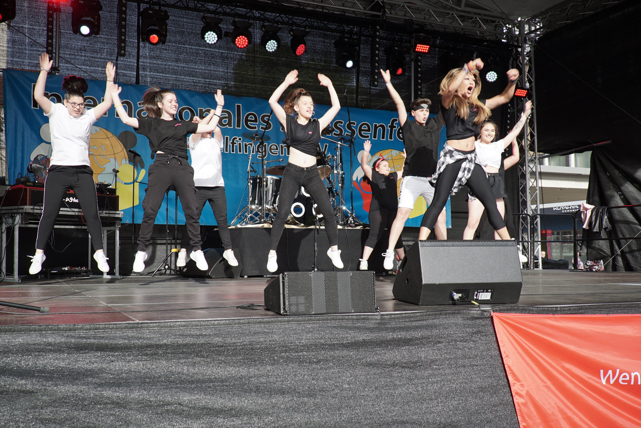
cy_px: 214
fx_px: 659
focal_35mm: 37
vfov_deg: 36.0
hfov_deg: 51.9
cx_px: 320
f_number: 8
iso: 100
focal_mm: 37
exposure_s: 1/125
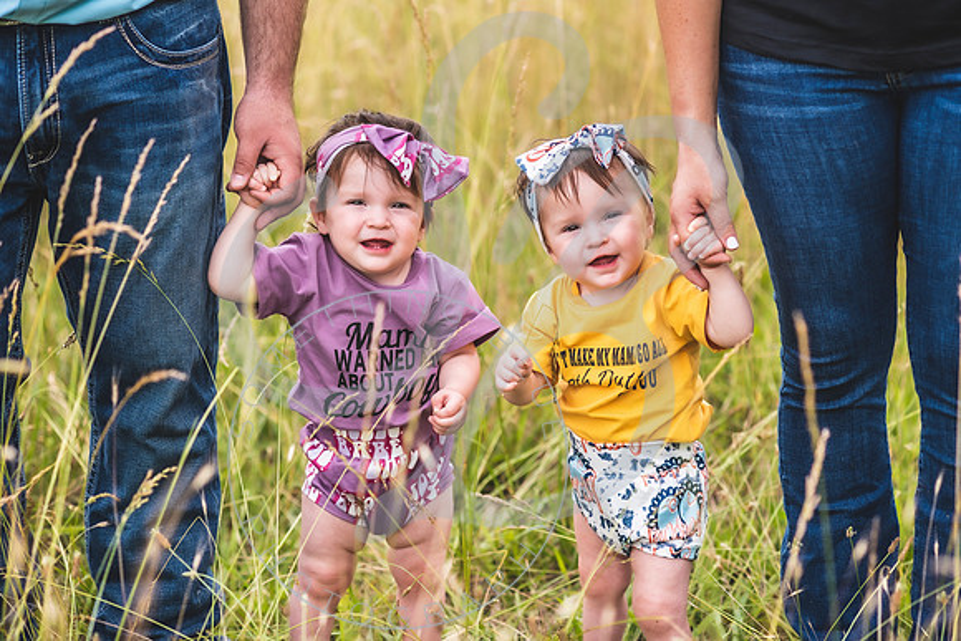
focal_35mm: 88
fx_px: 2363
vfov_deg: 15.5
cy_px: 307
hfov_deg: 23.0
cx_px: 500
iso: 100
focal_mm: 85
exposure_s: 1/800
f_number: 2.8
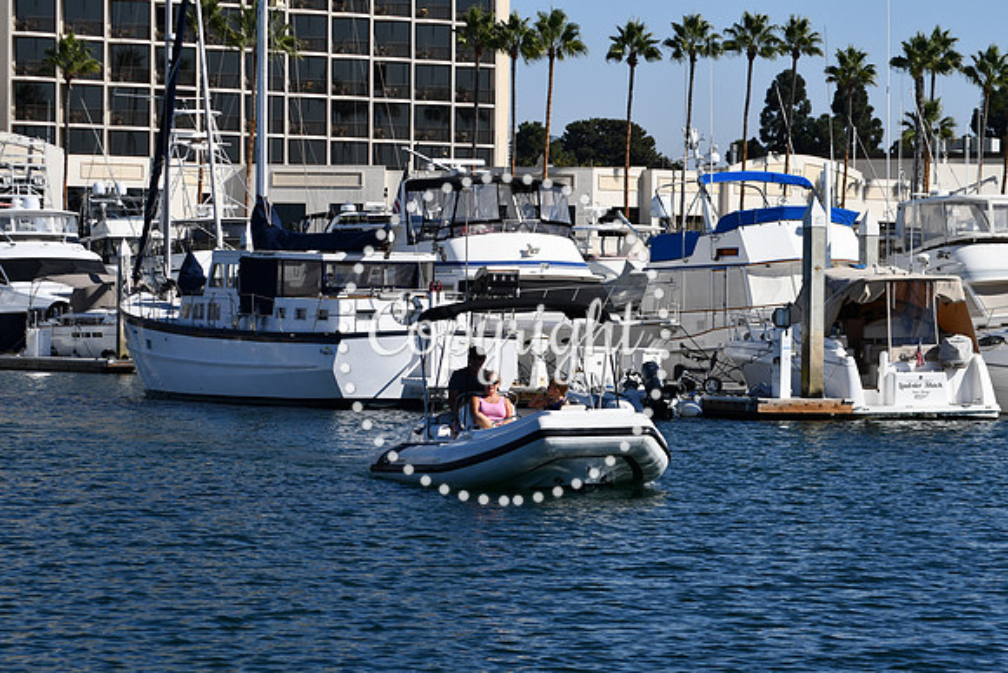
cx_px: 504
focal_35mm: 150
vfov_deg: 9.2
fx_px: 4201
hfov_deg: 13.7
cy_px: 336
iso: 100
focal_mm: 100
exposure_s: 1/500
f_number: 8
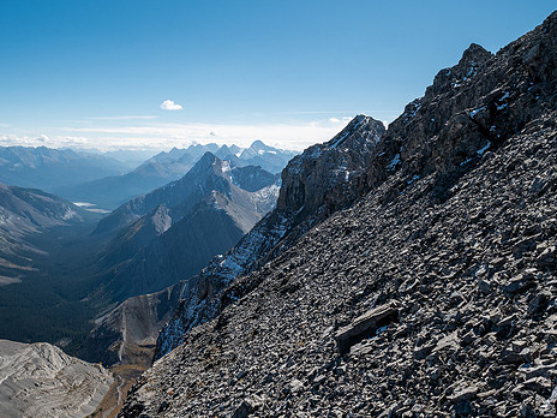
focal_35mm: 30
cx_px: 285
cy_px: 236
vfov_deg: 46.7
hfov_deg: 60.0
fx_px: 483
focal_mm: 12
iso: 200
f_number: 8
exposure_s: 1/400
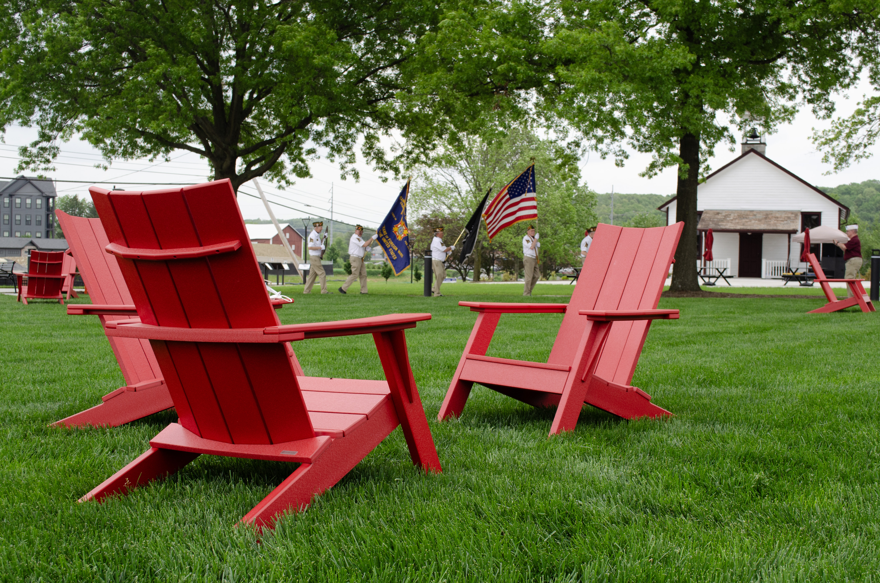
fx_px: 1061
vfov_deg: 30.7
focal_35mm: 44
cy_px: 292
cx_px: 440
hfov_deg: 45.0
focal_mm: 29
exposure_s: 1/250
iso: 200
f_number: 8
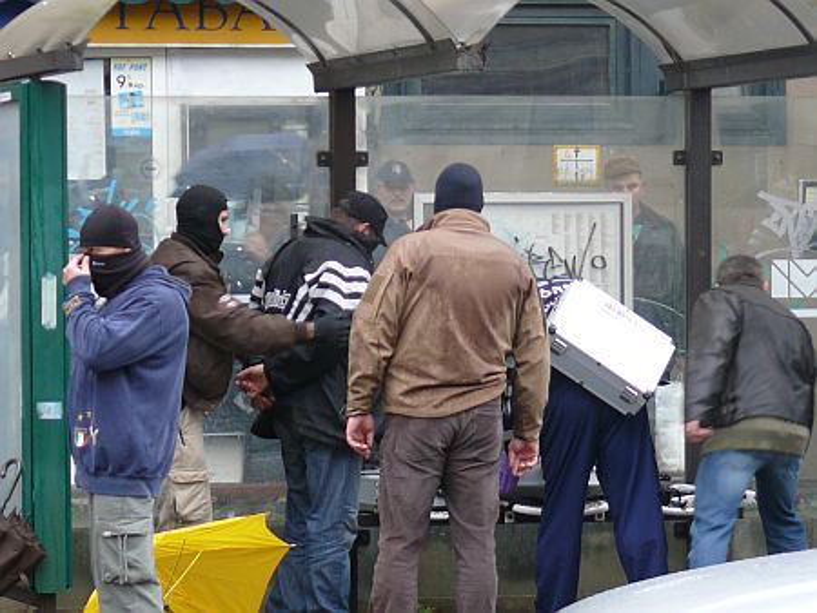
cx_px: 408
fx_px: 4959
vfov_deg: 7.1
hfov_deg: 9.4
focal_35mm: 210
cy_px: 306
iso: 100
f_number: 3.6
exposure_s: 1/40
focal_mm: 25
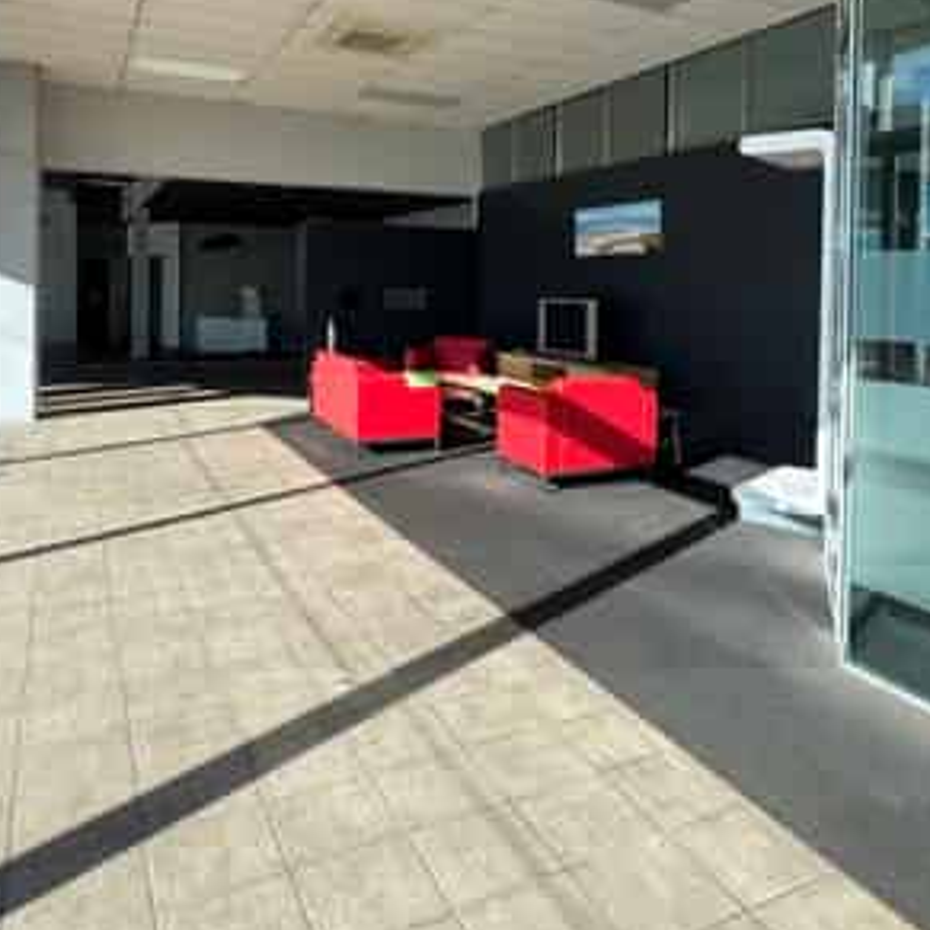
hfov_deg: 57.2
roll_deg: -0.5
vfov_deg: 56.0
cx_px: 515
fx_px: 851
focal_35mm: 28
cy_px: 305
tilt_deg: +0.6
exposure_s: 1/700
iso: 50
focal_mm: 2.22
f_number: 2.2
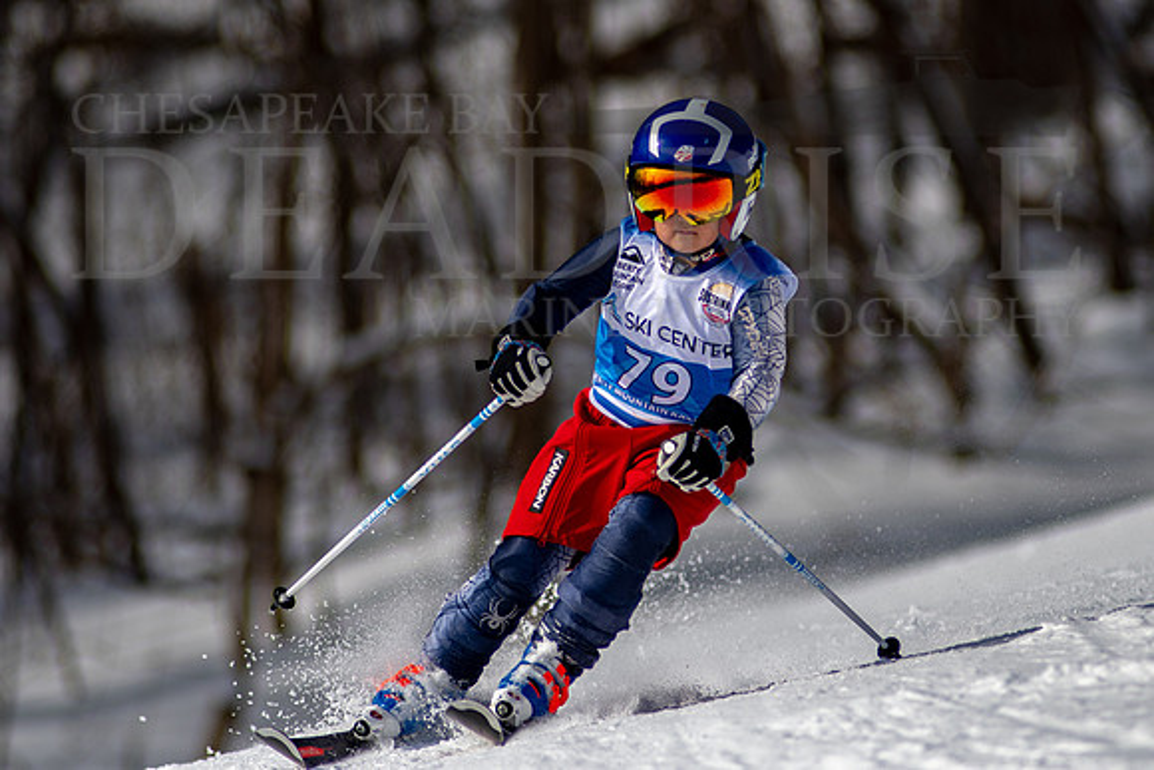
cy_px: 315
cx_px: 682
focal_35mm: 532
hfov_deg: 3.9
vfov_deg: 2.6
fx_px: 17056
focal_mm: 300
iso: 100
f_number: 2.8
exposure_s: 1/8000
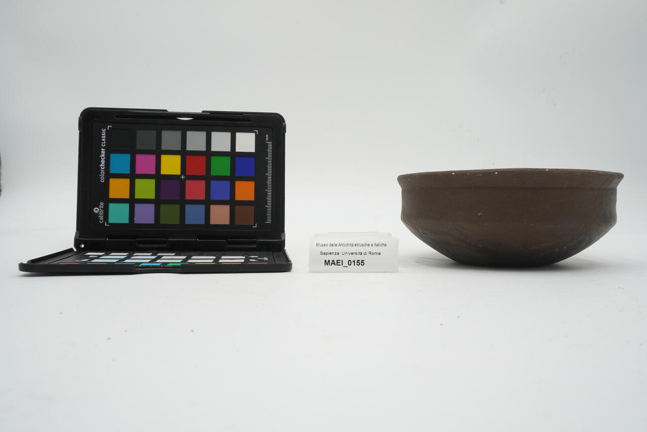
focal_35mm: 32
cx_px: 324
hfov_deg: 59.5
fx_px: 566
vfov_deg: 41.7
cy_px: 216
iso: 100
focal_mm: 21
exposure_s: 1/10
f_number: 16
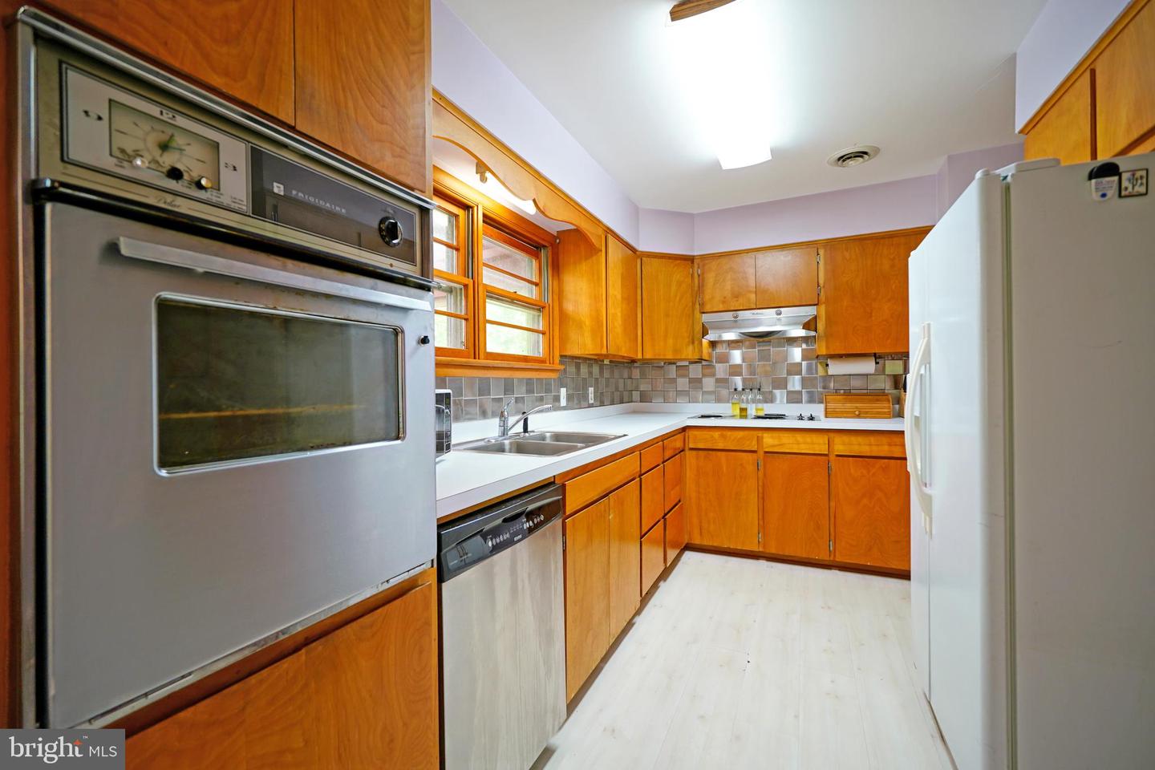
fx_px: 481
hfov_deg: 100.4
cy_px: 385
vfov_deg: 77.3
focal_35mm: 15
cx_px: 578
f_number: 2.8
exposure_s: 1/30
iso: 200
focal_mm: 10
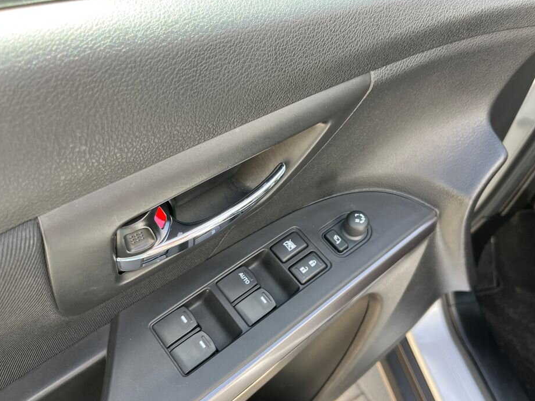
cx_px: 274
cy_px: 219
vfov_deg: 48.2
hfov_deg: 61.6
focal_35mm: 29
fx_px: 448
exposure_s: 1/172
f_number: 1.6
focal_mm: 5.1
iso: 50
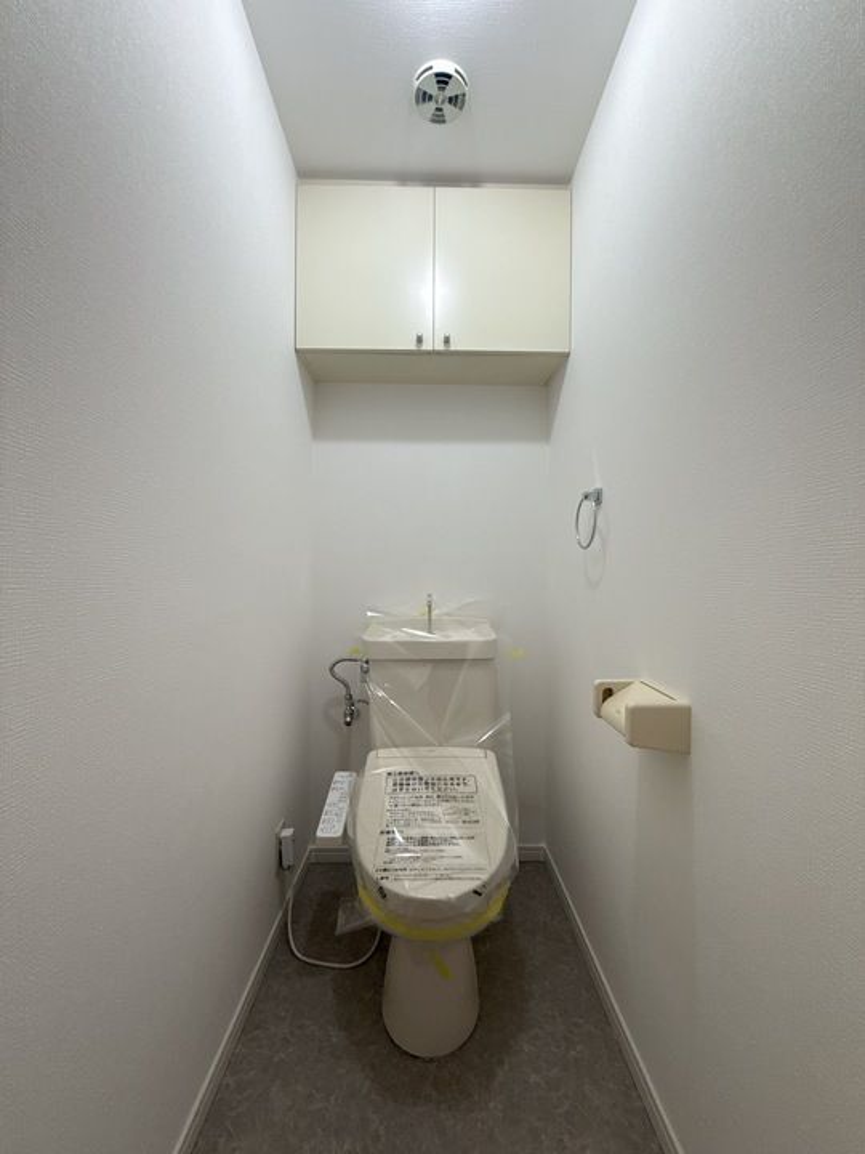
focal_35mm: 14
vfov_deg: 102.1
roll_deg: -0.7
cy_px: 577
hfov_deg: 85.7
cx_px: 432
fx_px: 466
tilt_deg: -0.1
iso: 320
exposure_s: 1/100
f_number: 2.2
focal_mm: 2.22
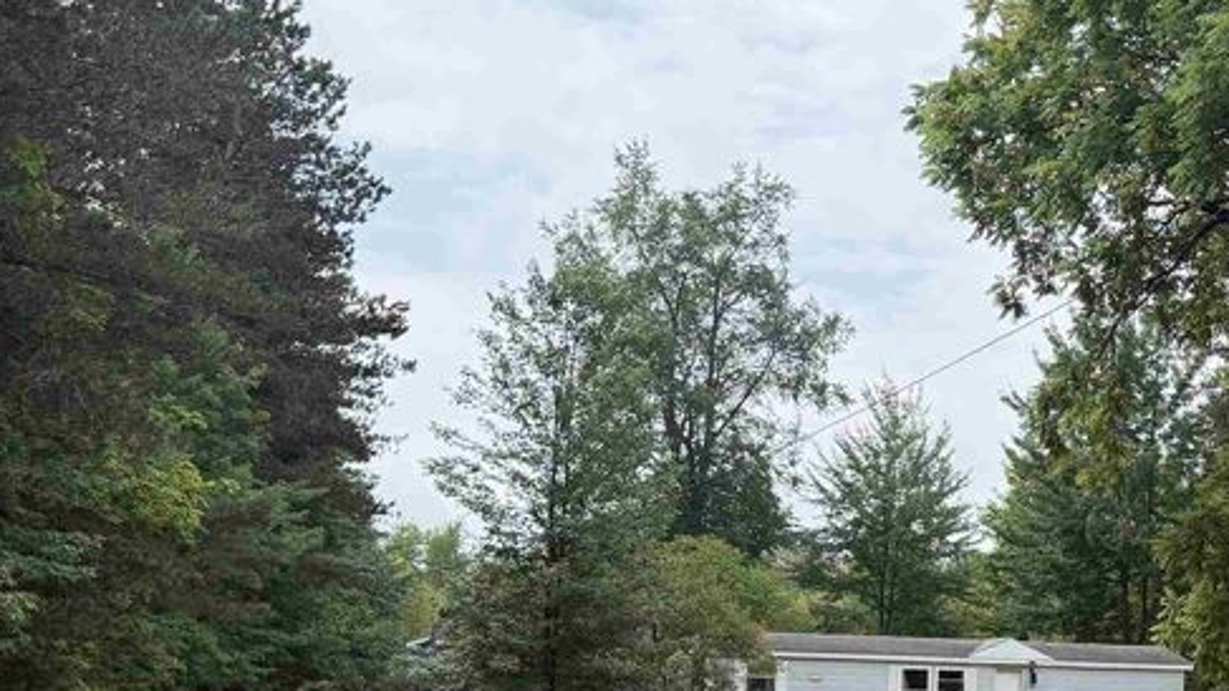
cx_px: 1037
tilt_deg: +2.2
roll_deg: -0.7
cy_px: 595
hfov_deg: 36.2
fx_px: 1792
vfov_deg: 21.4
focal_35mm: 55
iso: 100
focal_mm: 6.76
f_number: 1.78
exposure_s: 1/3425
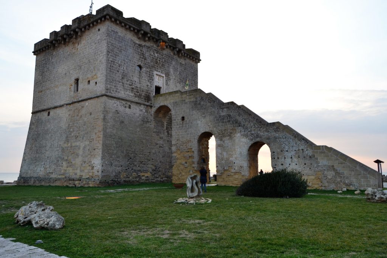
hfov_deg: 67.4
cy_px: 129
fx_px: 290
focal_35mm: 27
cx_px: 194
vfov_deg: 47.9
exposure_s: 1/125
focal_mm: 18
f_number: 5.6
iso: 140
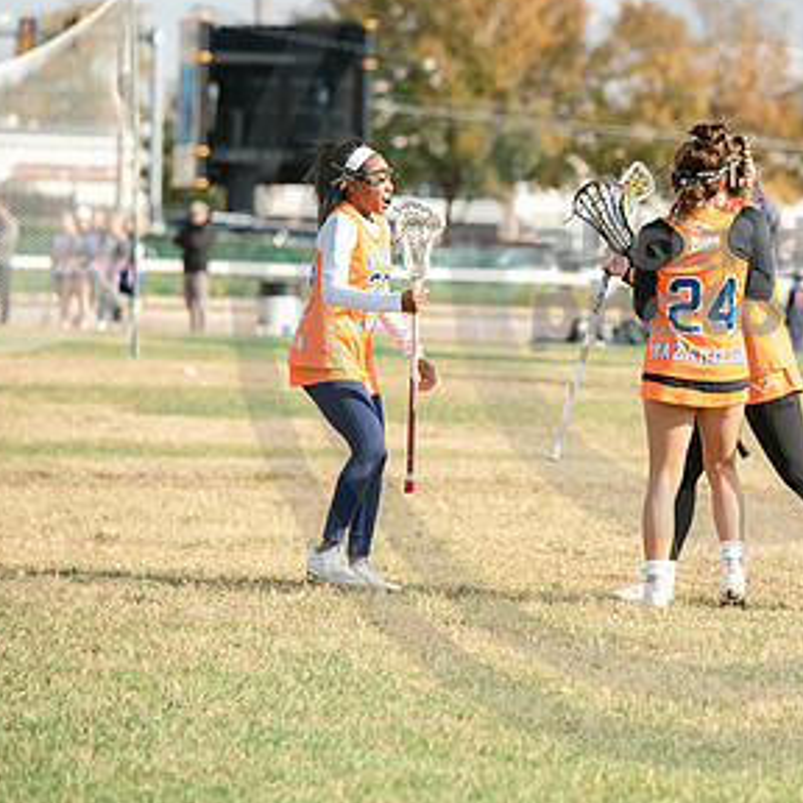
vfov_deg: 5.1
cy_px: 275
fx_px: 8976
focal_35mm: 342
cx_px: 725
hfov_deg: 5.1
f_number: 4.5
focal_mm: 200
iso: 250
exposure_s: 1/1250
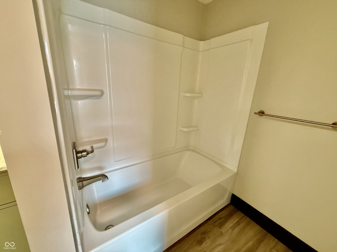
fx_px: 136
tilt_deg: -12.2
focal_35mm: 14
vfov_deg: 85.7
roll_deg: -2.9
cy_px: 126
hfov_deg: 102.1
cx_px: 168
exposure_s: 1/60
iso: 400
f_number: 2.2
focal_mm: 2.22
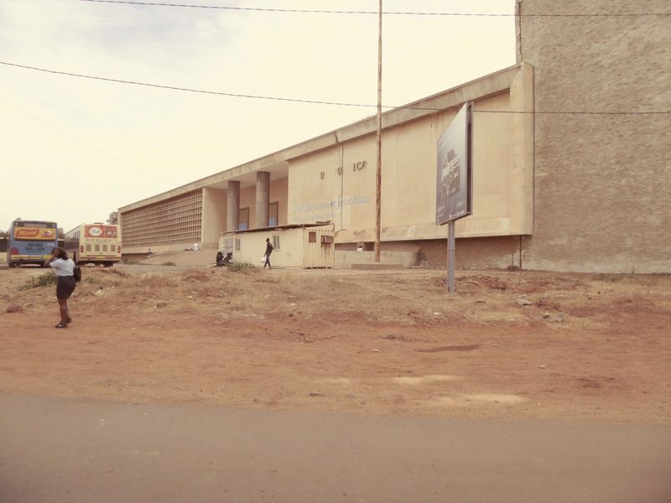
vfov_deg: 56.8
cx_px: 336
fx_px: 465
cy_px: 252
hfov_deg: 71.6
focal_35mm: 24
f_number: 3.3
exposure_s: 1/640
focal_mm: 4.3
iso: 80
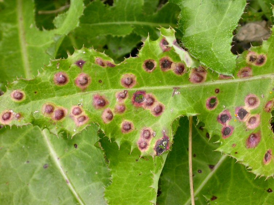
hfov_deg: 25.0
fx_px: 617
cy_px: 102
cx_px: 137
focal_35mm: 78
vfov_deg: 18.9
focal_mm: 16.2
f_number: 5.6
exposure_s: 1/91.1
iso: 100
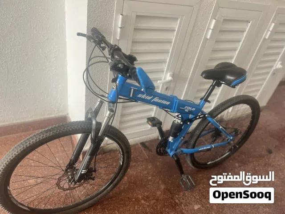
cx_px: 142
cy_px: 107
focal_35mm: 26
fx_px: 214
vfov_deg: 53.1
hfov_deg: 67.3
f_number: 1.5
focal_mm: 5.7
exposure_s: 1/60
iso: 200
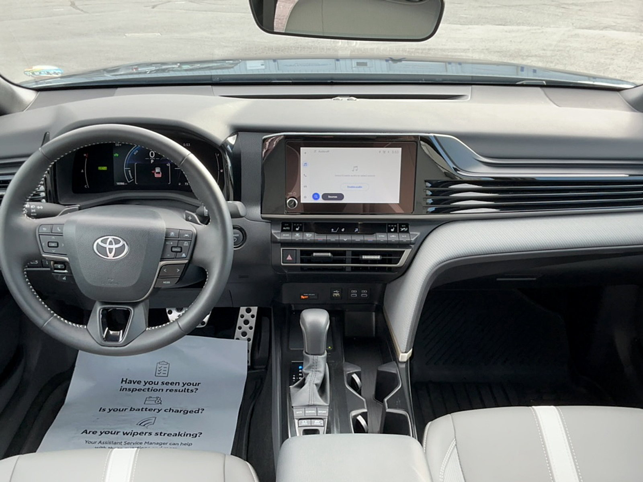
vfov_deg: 46.8
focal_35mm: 30
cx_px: 322
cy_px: 241
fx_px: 557
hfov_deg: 60.0
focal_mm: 3
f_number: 1.8
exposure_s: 1/60
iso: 20
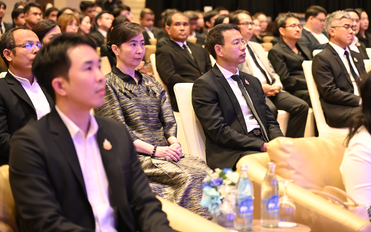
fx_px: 1476
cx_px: 220
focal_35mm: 146
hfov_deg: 14.3
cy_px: 85
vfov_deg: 9.0
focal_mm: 120
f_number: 4
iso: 3200
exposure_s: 1/80
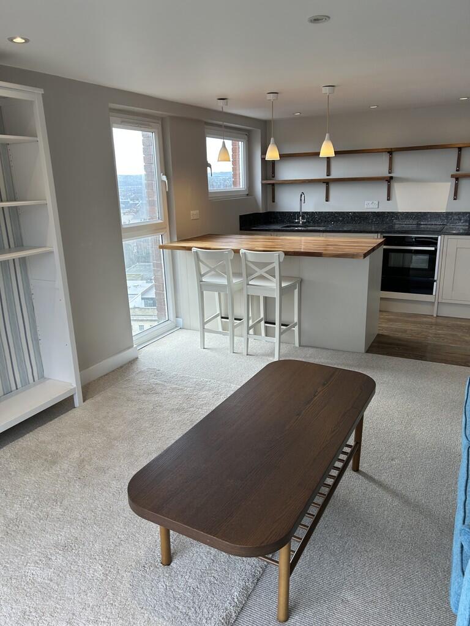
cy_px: 313
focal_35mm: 26
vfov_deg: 67.3
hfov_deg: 53.1
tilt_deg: -16.2
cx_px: 235
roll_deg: +1.2
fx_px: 471
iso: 40
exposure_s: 1/100
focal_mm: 5.7
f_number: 1.5
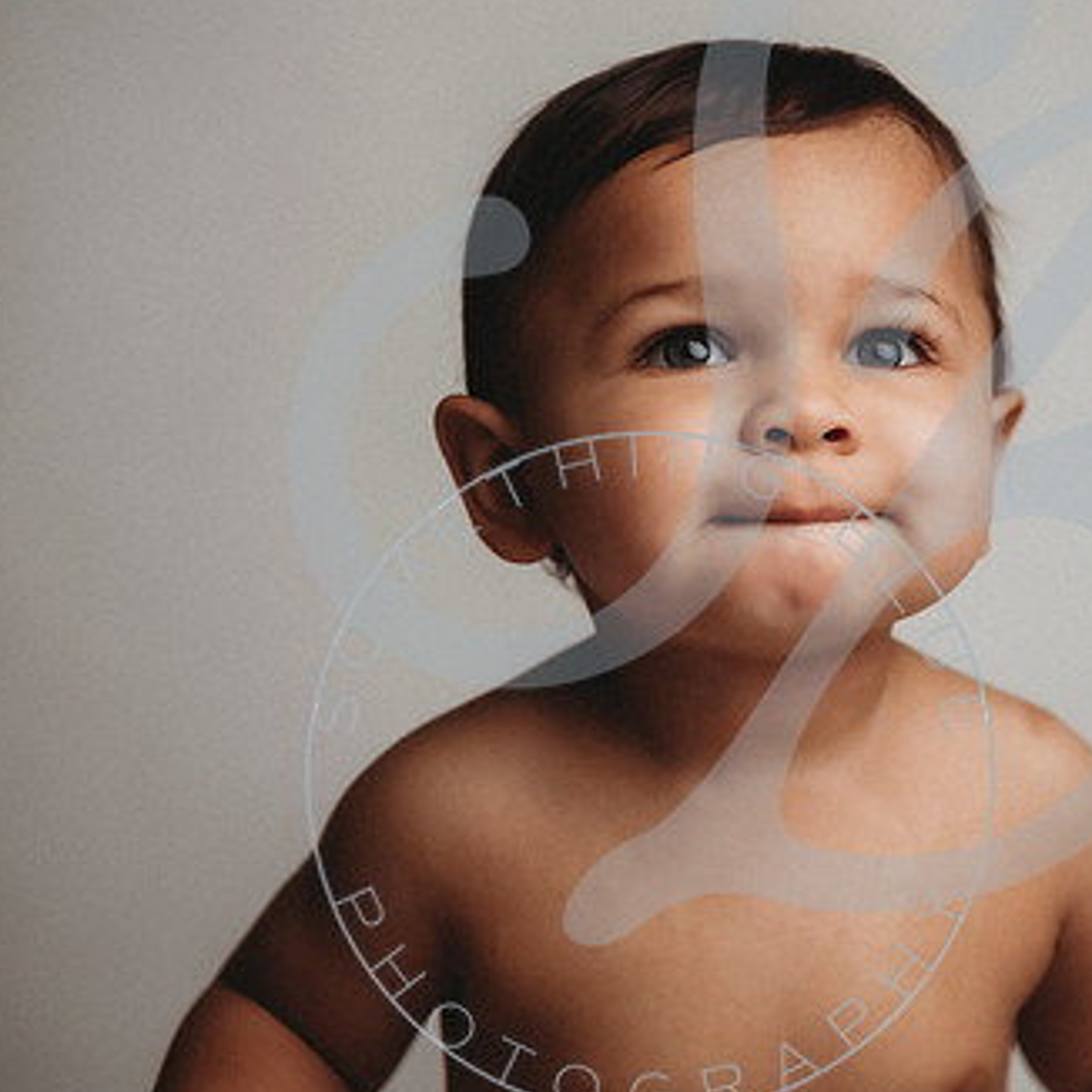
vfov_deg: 16.4
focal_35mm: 106
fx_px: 3783
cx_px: 817
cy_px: 494
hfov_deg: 16.3
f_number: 2.8
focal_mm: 70
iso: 100
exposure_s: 1/125
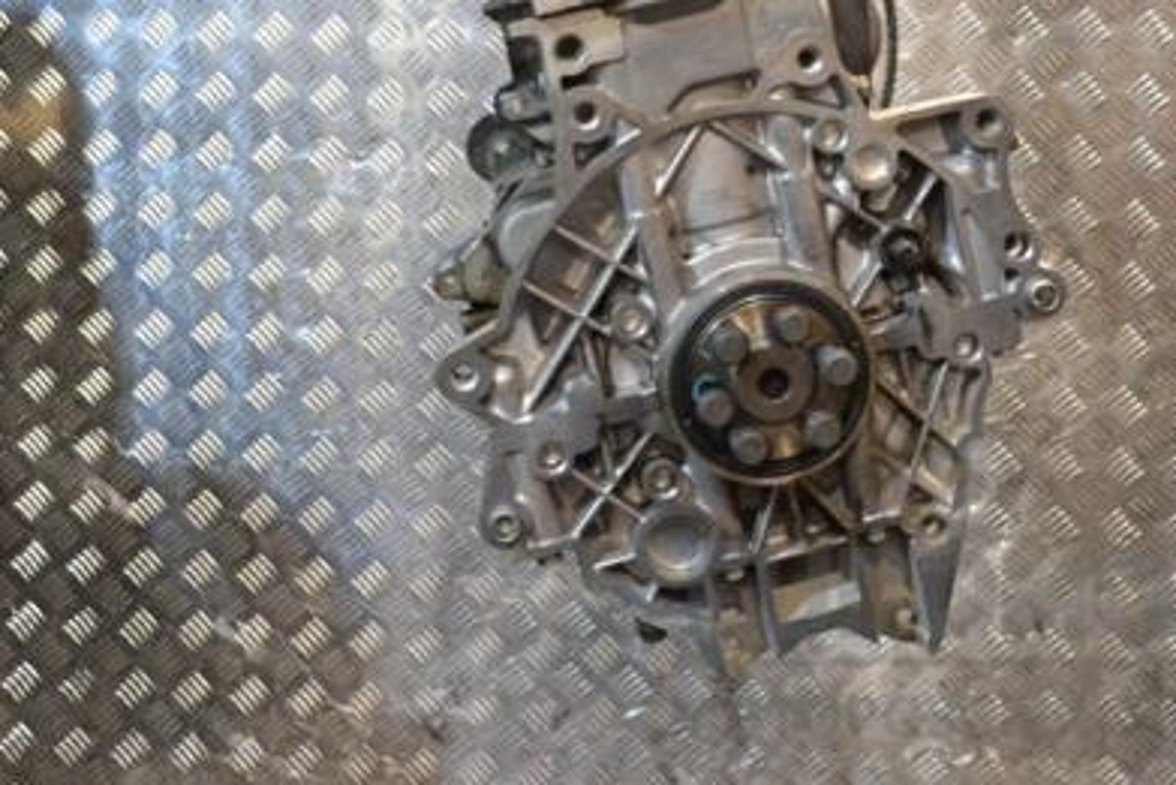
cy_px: 192
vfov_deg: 28.8
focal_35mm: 46
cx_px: 632
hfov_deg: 42.7
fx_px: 1503
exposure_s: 1/125
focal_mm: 20
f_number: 5.6
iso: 3200
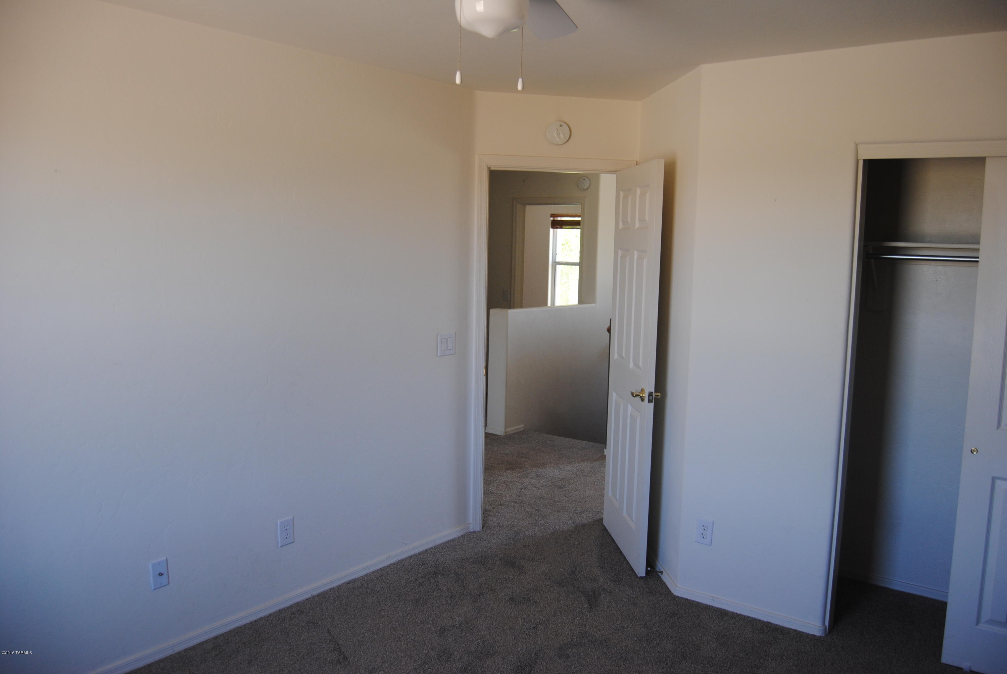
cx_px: 504
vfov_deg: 48.0
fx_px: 756
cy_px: 337
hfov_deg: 67.3
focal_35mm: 27
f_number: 4
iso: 200
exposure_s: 1/60
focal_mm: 18
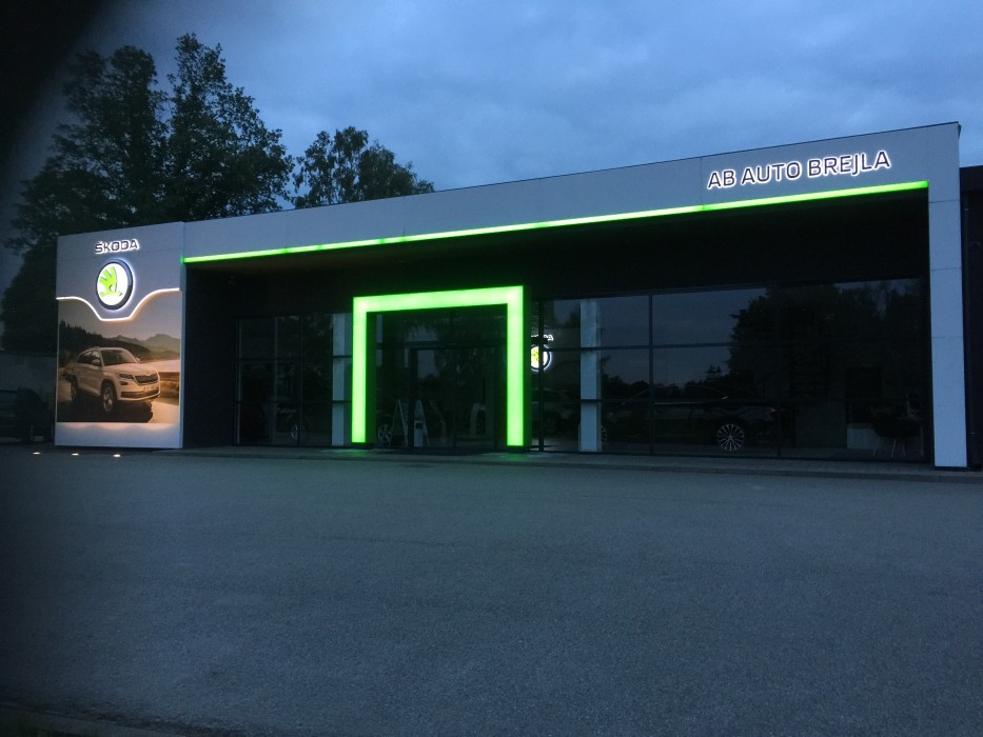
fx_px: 824
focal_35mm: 29
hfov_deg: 61.7
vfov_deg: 48.2
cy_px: 368
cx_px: 492
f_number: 2.2
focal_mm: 4.15
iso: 100
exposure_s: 1/17
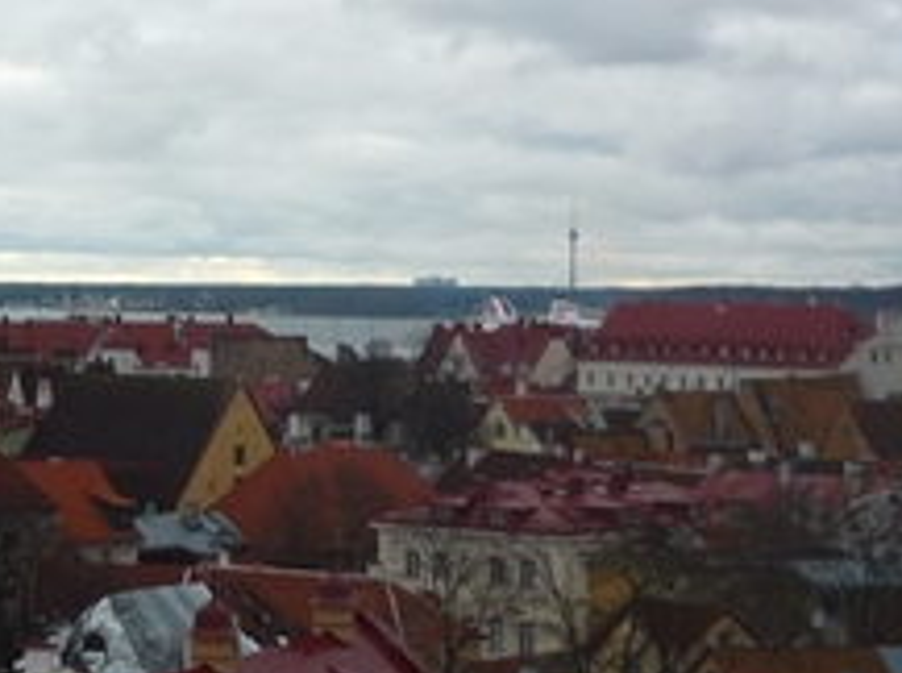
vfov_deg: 12.6
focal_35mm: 117
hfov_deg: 16.5
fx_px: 3044
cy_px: 361
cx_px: -25
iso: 100
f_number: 2.8
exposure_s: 1/80
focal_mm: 5.5
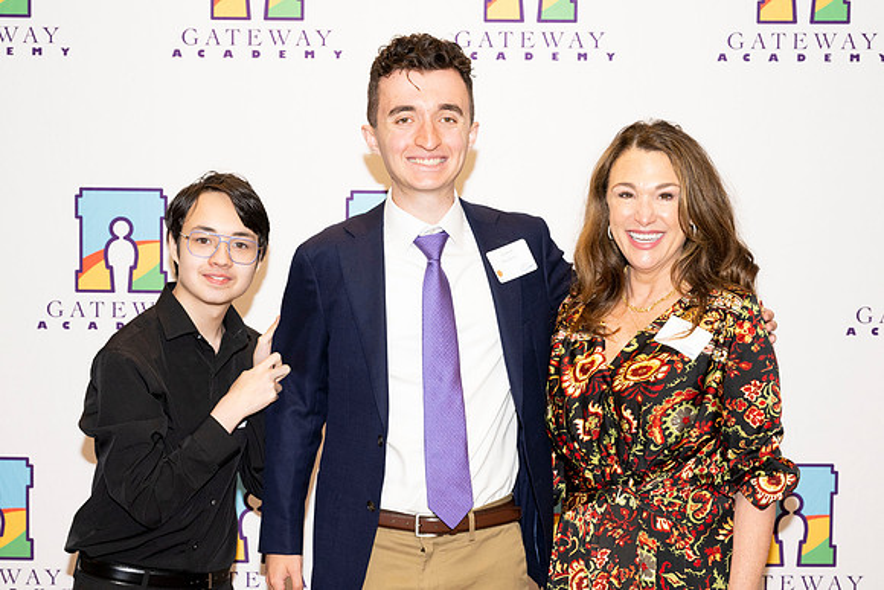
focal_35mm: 68
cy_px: 364
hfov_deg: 29.8
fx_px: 1661
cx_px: 443
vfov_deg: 20.1
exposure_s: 1/160
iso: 800
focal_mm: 48
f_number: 5.6
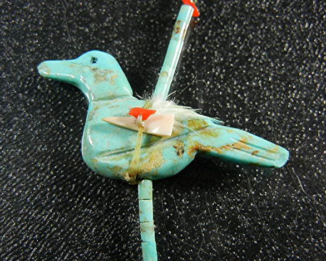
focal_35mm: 48
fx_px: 463
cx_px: 165
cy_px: 132
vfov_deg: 31.5
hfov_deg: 38.8
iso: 400
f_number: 3.8
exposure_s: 1/28.5
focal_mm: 8.1
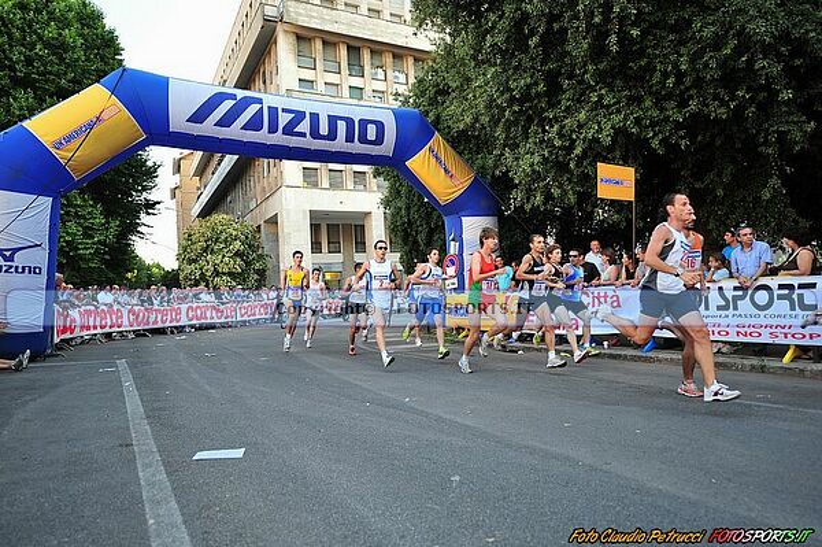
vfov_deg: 53.1
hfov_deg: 73.8
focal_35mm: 24
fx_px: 548
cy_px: 274
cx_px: 411
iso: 400
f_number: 2.8
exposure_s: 1/400
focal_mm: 24
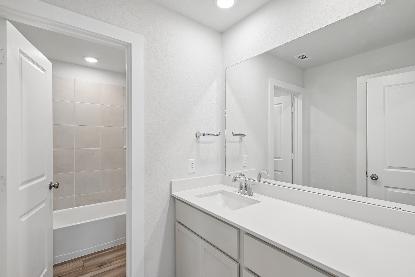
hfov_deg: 95.0
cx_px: 208
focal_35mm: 16
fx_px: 190
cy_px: 138
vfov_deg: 72.0
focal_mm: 16.5
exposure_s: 1/40
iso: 400
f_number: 8
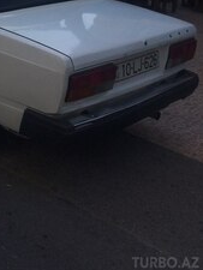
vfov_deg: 27.9
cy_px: -19
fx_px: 500
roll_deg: -4.6
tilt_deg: -7.6
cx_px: -19
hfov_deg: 21.8
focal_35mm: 64
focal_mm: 4.15
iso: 32
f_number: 2.2
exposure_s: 1/1520
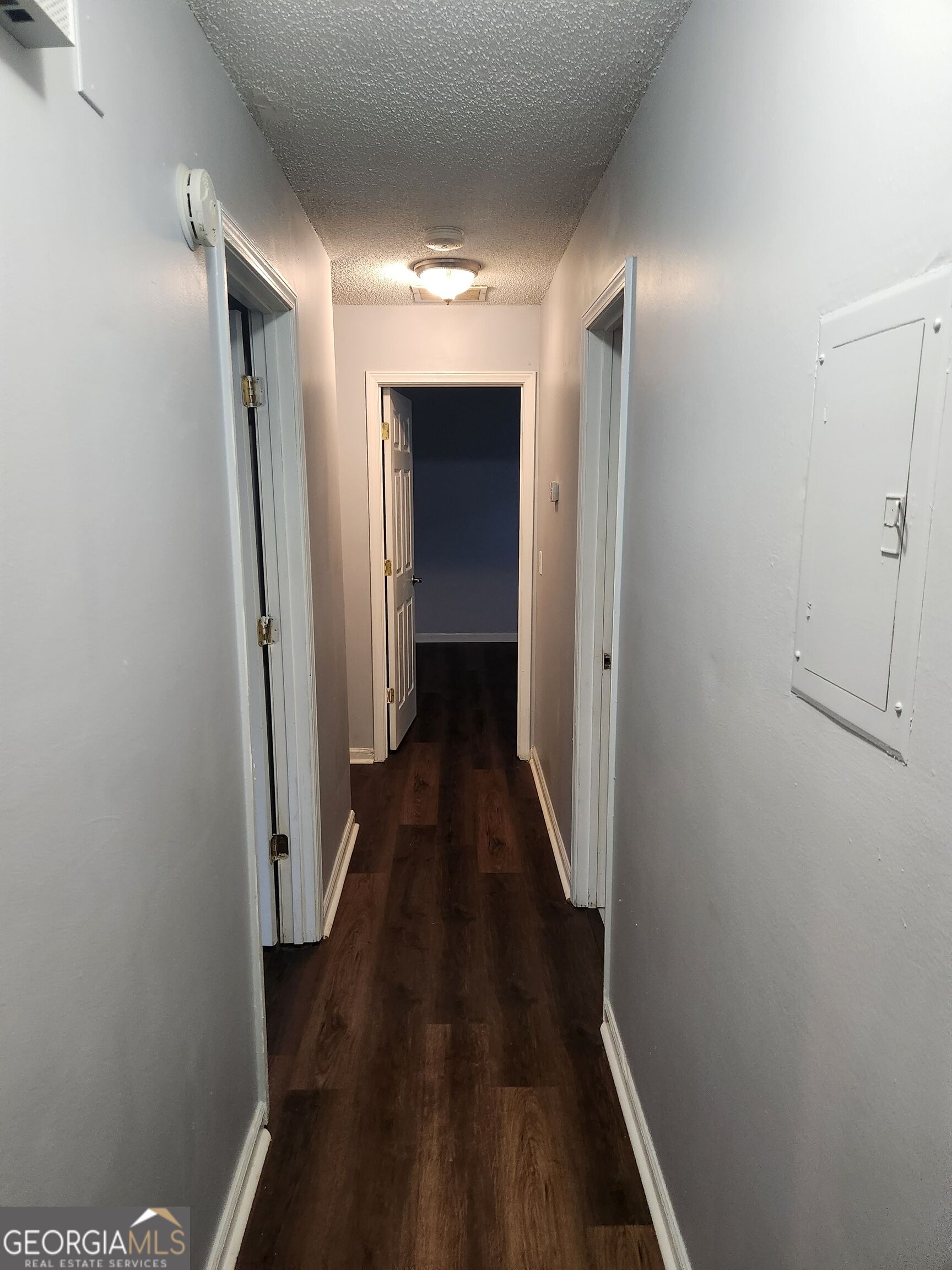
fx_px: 843
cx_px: 476
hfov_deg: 58.9
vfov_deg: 73.9
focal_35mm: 23
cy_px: 635
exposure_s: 1/120
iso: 640
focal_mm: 5.4
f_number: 1.8
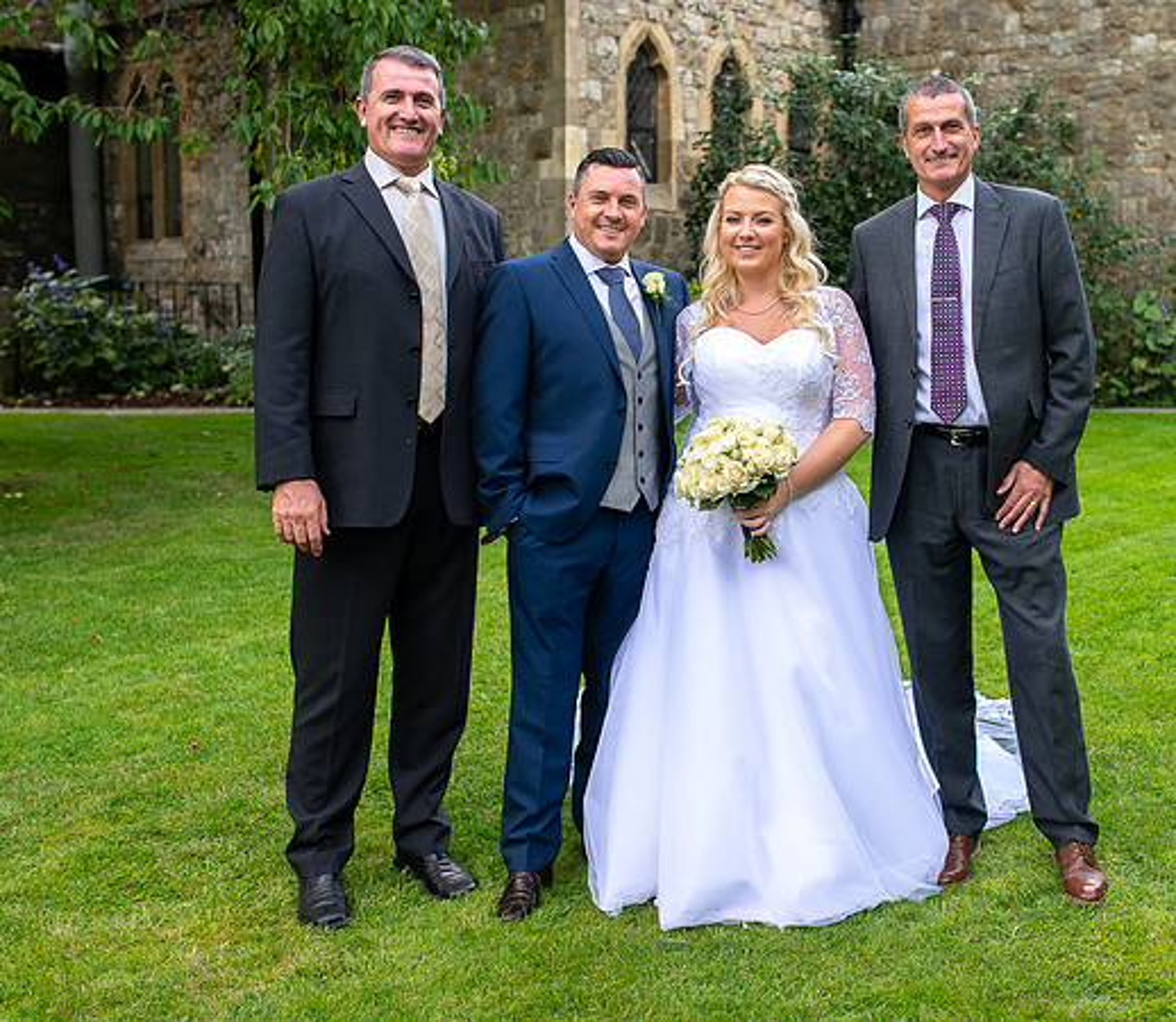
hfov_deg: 36.7
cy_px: 467
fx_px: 1754
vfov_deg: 32.5
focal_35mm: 49
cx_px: 768
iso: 100
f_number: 3.2
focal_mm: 35
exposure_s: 1/320
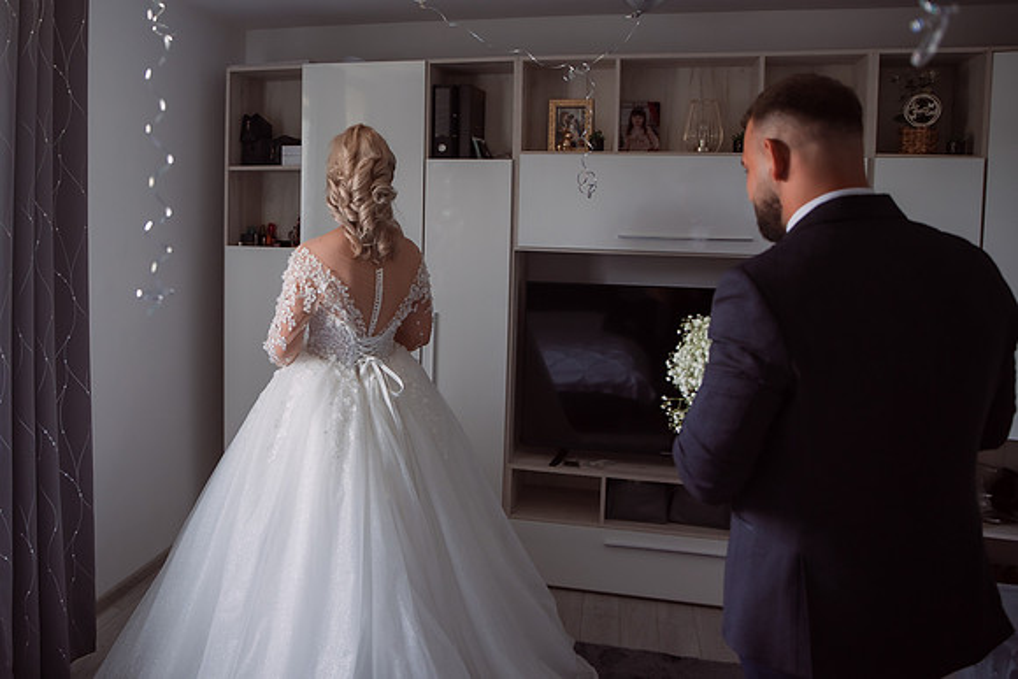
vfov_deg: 42.7
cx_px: 376
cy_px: 251
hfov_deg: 60.4
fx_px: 860
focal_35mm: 30
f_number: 2.8
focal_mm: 24
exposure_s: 1/250
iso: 500
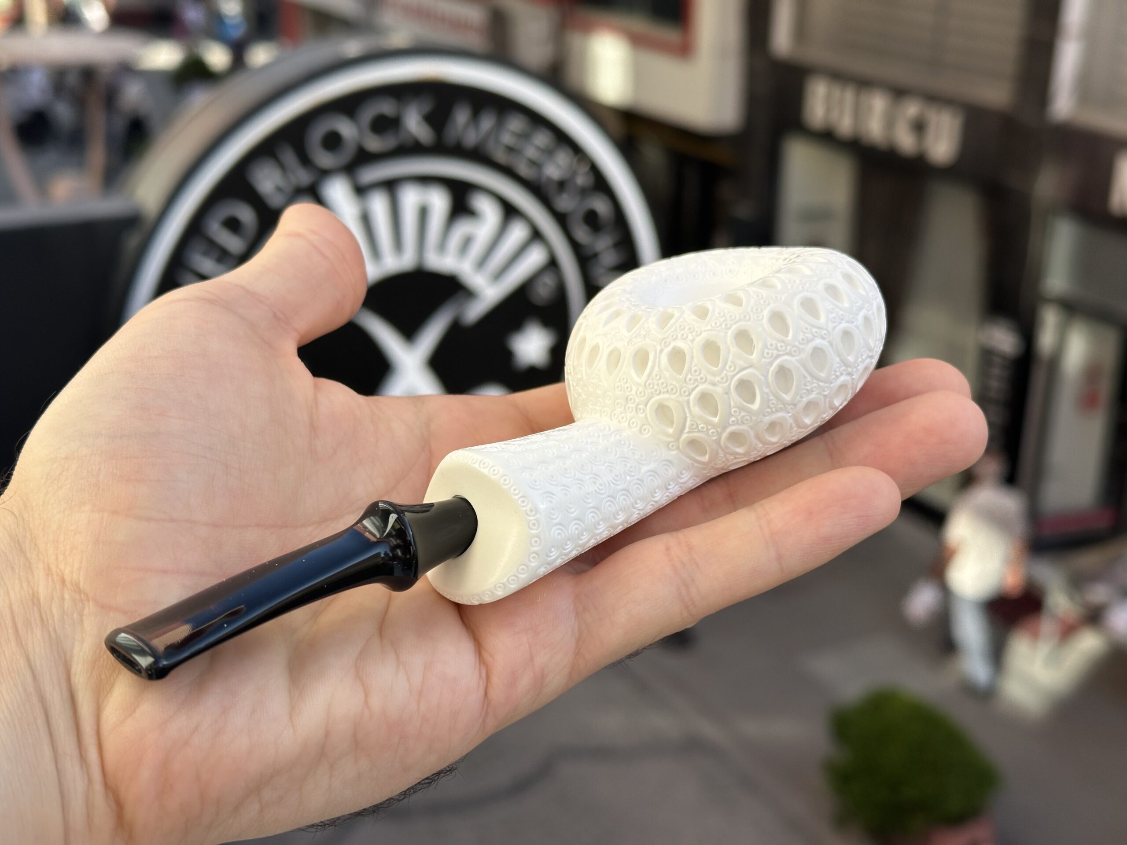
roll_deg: -1.2
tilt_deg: -20.1
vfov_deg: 30.3
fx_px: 1563
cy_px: 422
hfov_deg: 39.7
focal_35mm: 48
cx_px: 564
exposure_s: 1/1120
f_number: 1.78
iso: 64
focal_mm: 6.86
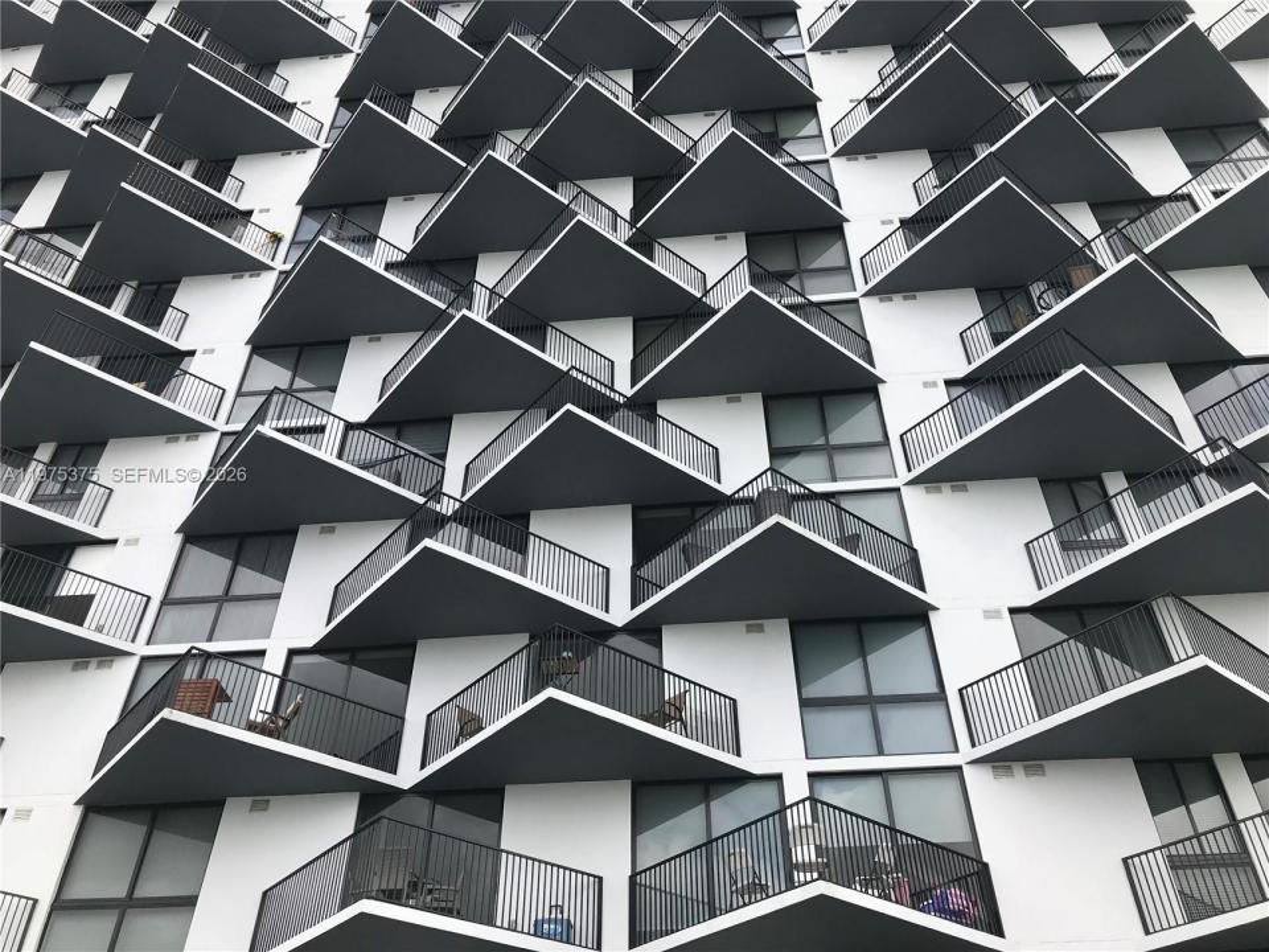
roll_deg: +0.6
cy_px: 476
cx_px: 634
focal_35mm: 28
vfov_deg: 49.7
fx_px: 1026
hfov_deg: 63.4
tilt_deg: +41.7
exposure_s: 1/1064
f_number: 1.8
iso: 20
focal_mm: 3.99
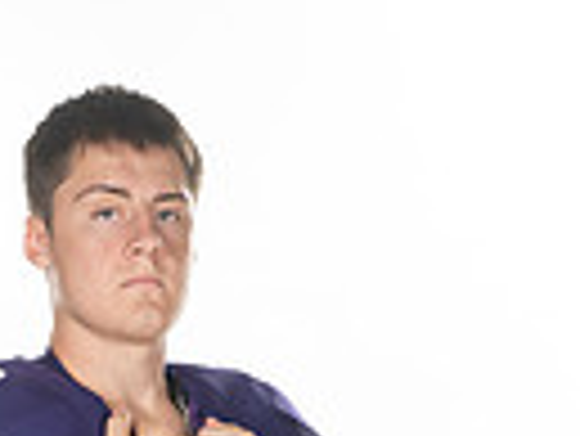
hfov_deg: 11.3
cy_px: 971
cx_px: 81
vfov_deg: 8.0
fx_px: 2918
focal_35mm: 174
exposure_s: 1/320
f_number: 7.1
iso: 800
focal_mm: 52
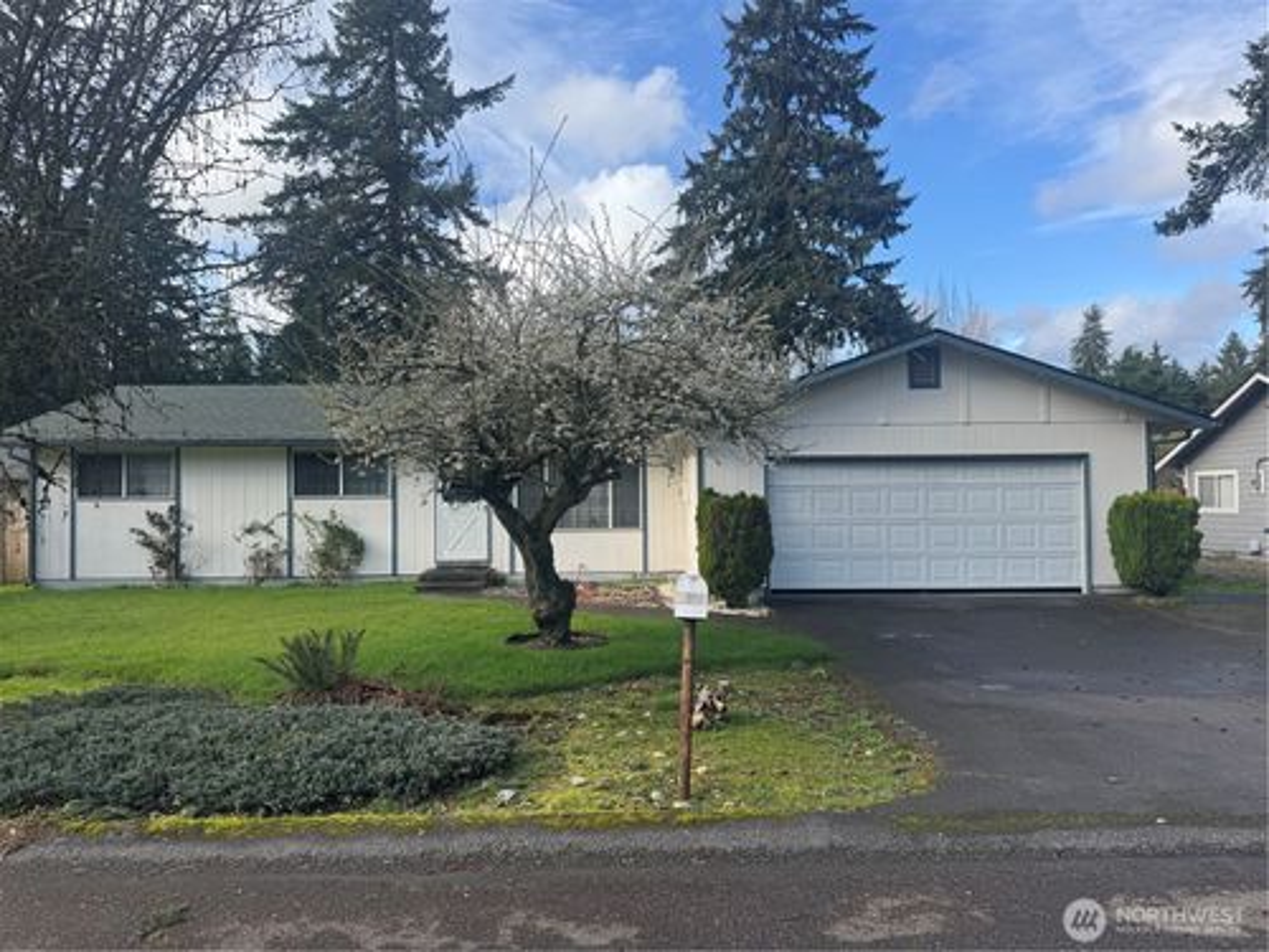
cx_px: 634
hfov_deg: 71.6
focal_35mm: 24
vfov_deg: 56.8
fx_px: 880
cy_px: 476
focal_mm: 6.76
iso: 80
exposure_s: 1/1456
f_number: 1.78
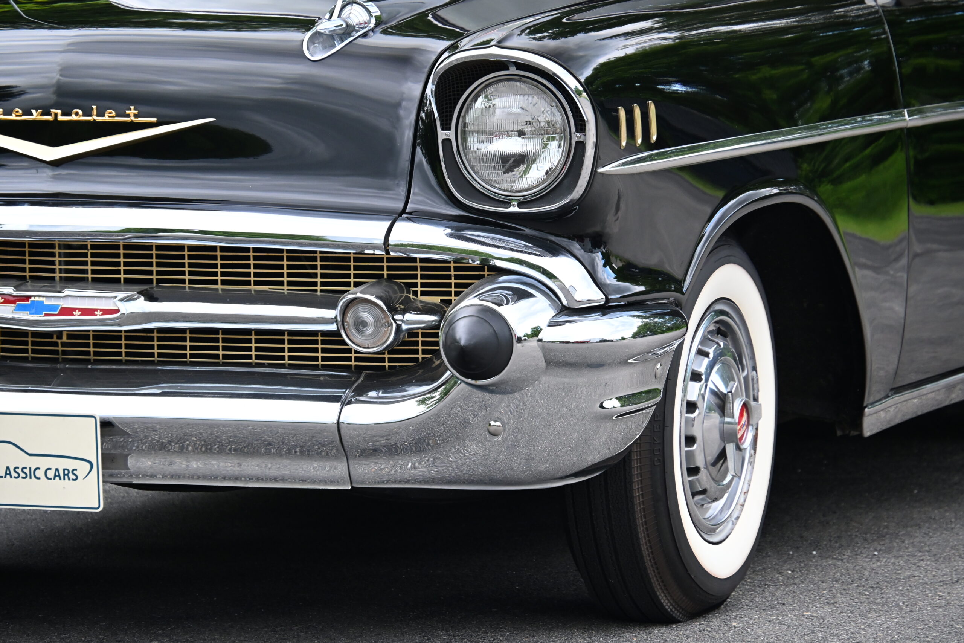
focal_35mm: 202
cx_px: 482
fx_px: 5422
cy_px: 322
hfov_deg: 10.2
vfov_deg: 6.8
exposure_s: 1/125
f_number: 5.6
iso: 1000
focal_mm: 135
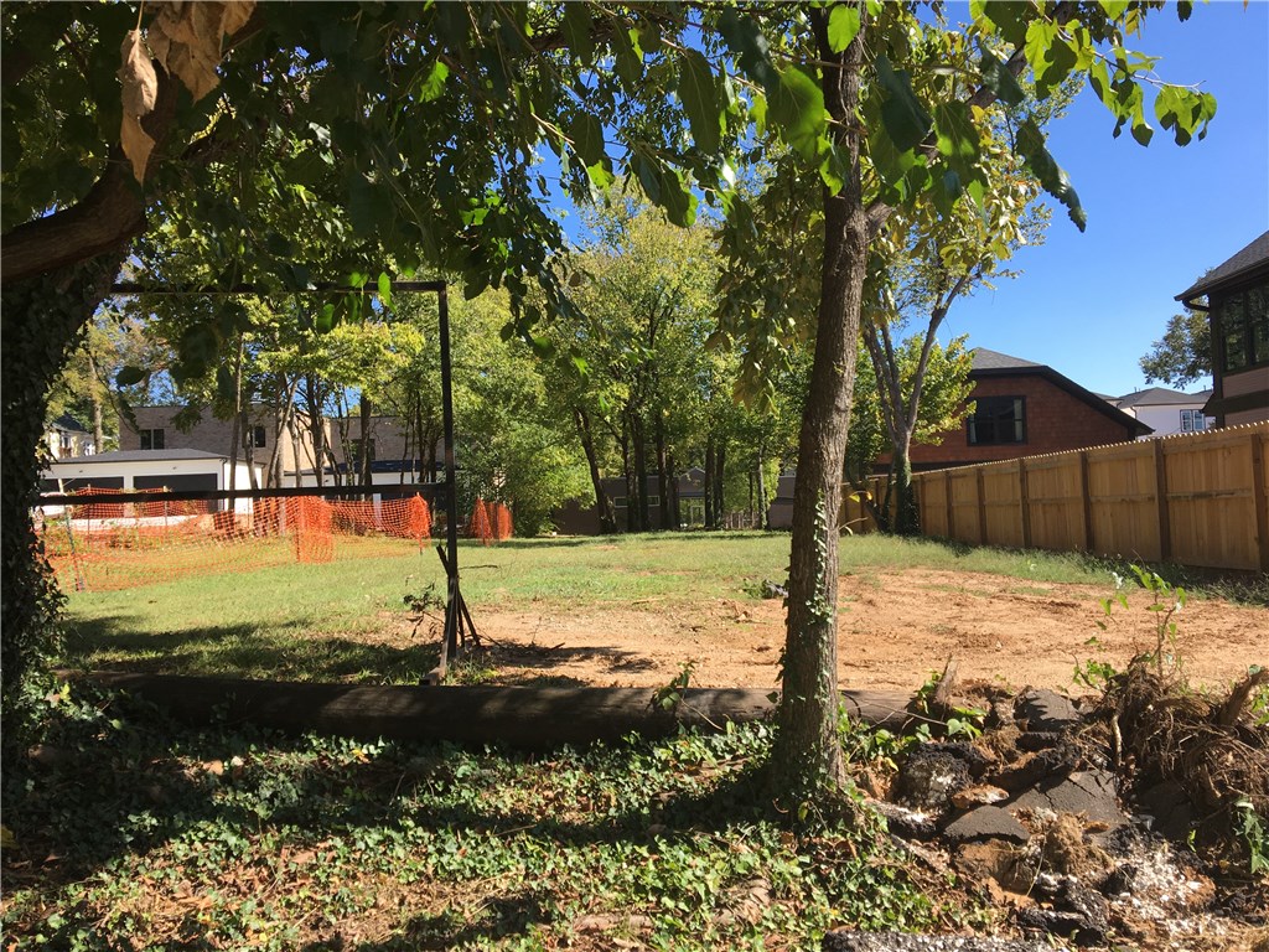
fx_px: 1063
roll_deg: +1.9
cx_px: 634
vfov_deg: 48.2
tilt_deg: +2.6
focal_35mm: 29
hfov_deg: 61.7
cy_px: 476
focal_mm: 4.15
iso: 25
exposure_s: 1/746
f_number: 2.2
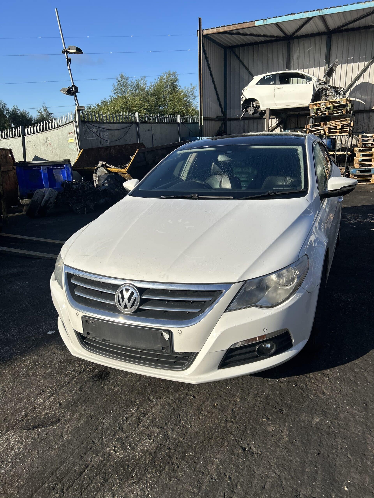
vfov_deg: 67.3
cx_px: 187
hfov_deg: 53.1
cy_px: 249
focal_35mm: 26
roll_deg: +3.4
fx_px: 375
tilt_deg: -14.7
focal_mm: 5.7
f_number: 1.5
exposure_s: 1/4630
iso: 50
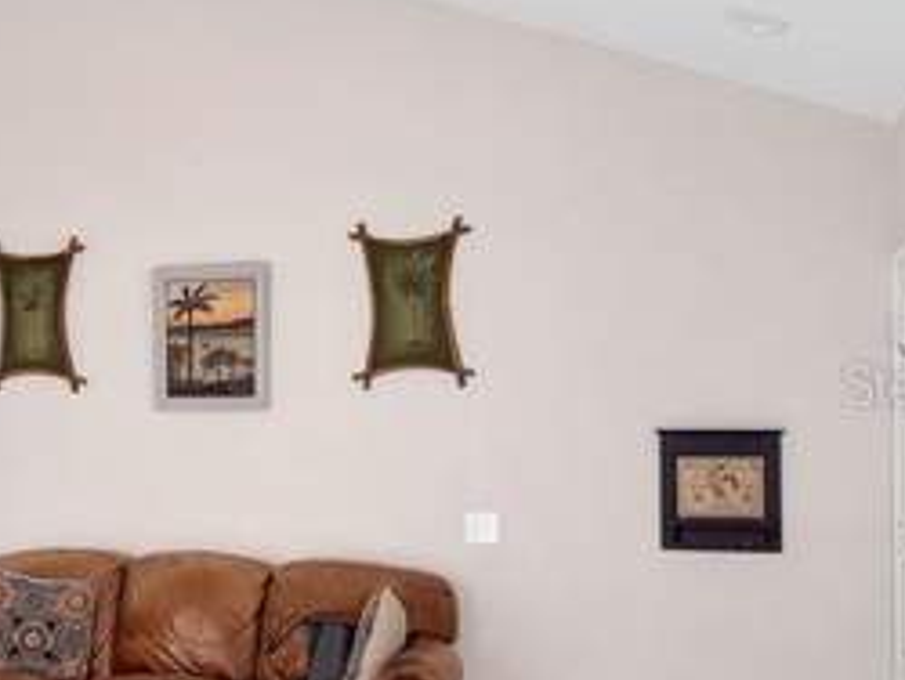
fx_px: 1204
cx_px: 232
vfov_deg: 31.5
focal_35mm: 46
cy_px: 383
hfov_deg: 40.1
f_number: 1.78
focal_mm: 6.76
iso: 200
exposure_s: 1/128
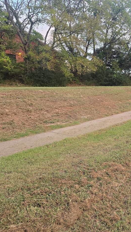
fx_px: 210
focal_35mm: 34
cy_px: 114
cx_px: 117
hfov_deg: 33.0
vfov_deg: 58.0
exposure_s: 1/180
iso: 200
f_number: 1.7
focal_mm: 6.3
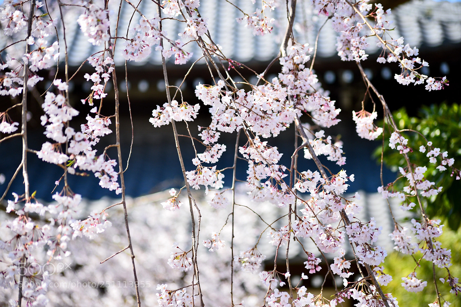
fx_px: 1561
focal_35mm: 122
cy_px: 154
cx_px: 230
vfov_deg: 11.2
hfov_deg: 16.8
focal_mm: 122
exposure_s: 1/800
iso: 400
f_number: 4.5
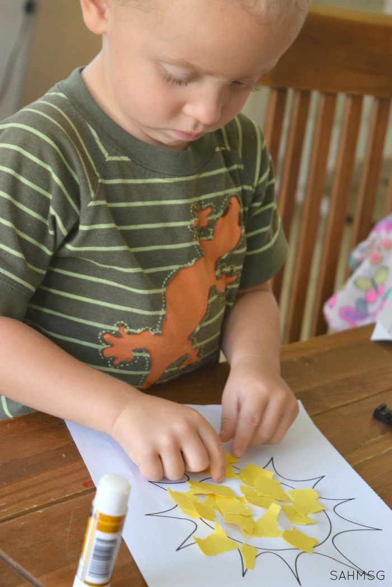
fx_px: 1274
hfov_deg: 17.5
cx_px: 196
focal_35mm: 78
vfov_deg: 26.0
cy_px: 294
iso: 1250
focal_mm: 52
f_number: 5.6
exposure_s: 1/60
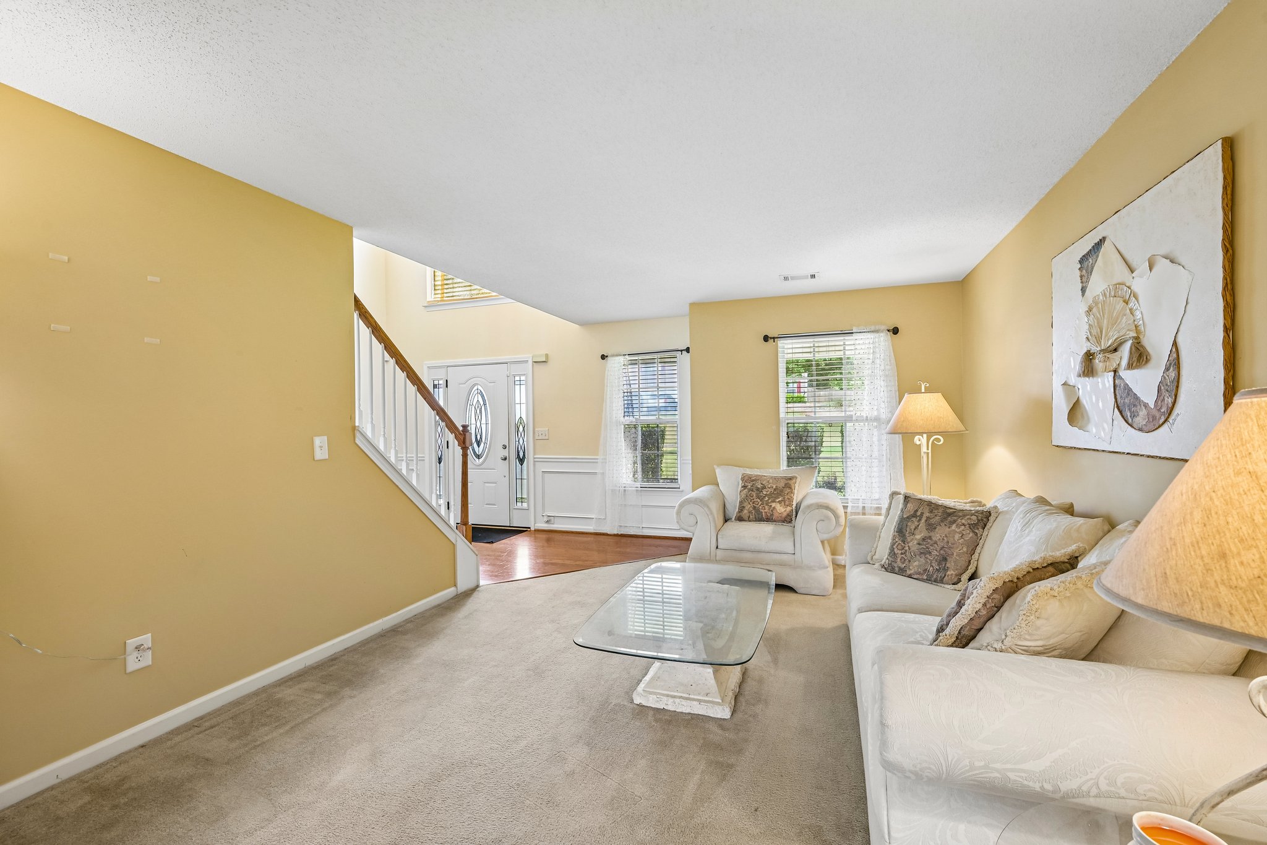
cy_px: 422
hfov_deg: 98.5
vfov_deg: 75.5
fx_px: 545
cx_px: 634
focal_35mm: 16
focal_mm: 15.5
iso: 400
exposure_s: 1/25
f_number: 8
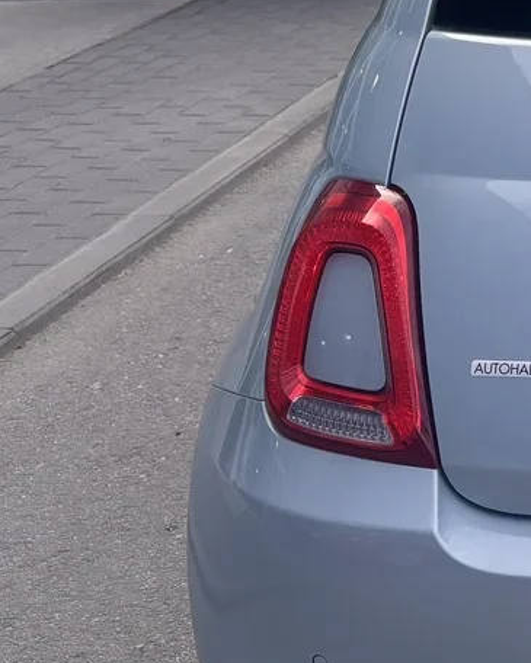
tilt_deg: -18.5
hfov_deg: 15.3
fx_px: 1748
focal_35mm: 89
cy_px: 217
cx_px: 908
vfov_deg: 21.4
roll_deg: +2.0
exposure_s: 1/787
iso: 50
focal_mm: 5.96
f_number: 1.6
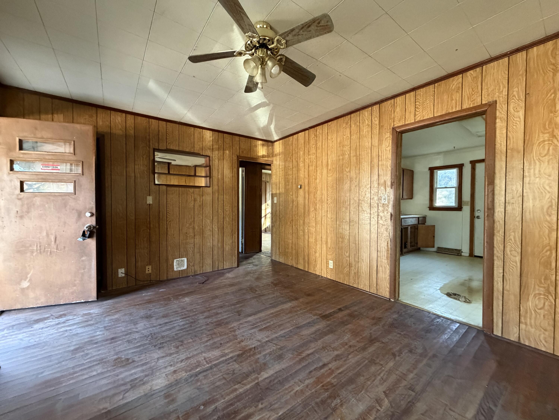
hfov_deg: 102.1
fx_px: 226
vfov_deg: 85.7
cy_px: 210
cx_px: 280
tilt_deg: -1.0
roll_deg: +0.8
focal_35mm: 14
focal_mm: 2.22
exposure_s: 1/60
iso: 640
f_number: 2.2
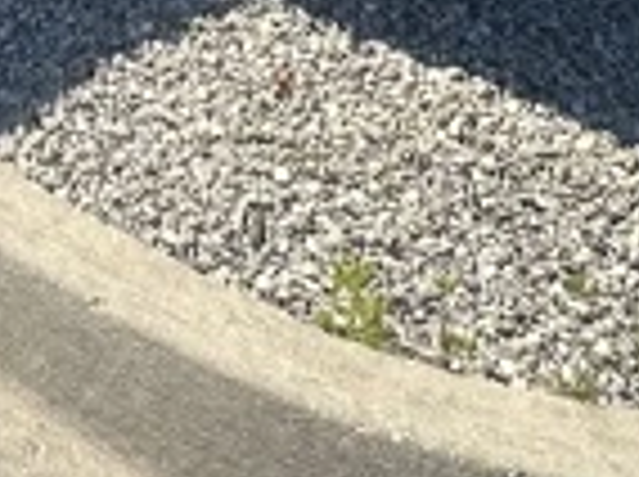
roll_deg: -0.7
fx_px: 1456
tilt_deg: +2.0
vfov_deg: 12.3
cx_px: -122
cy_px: -824
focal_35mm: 79
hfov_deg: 22.8
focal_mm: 2.22
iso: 40
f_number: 2.2
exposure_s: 1/979
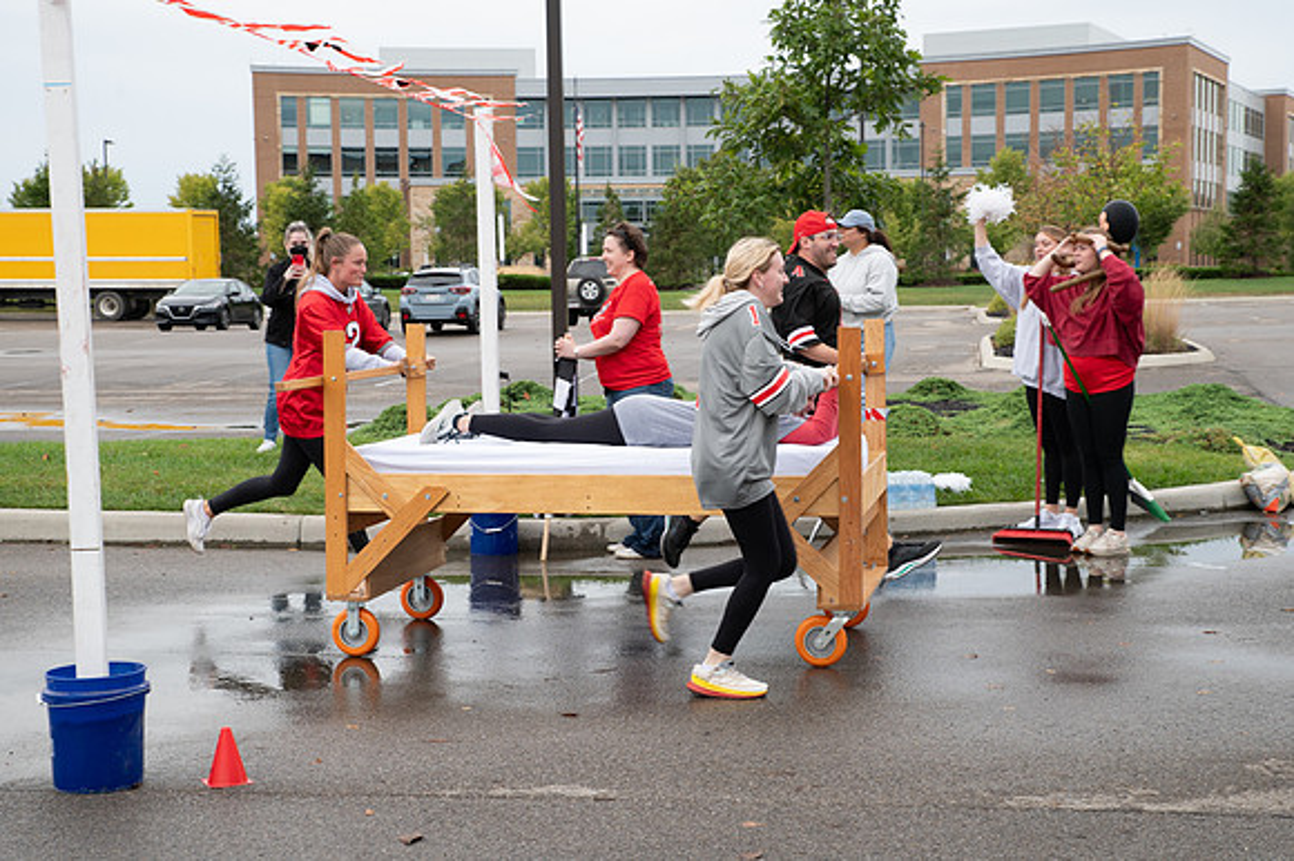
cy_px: 430
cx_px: 647
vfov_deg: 23.1
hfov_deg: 34.1
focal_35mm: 59
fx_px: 2107
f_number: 7.1
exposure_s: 1/320
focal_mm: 55
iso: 640
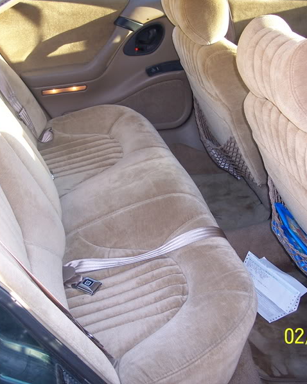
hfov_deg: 29.7
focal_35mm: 51
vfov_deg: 36.6
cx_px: 155
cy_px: 192
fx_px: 579
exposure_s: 1/60
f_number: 2.8
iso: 100
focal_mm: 8
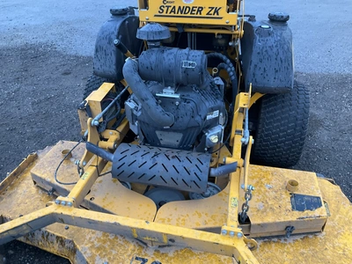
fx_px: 295
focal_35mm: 29
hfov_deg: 61.7
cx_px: 176
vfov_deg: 48.2
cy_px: 132
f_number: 1.8
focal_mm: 3
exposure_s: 1/122
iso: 64
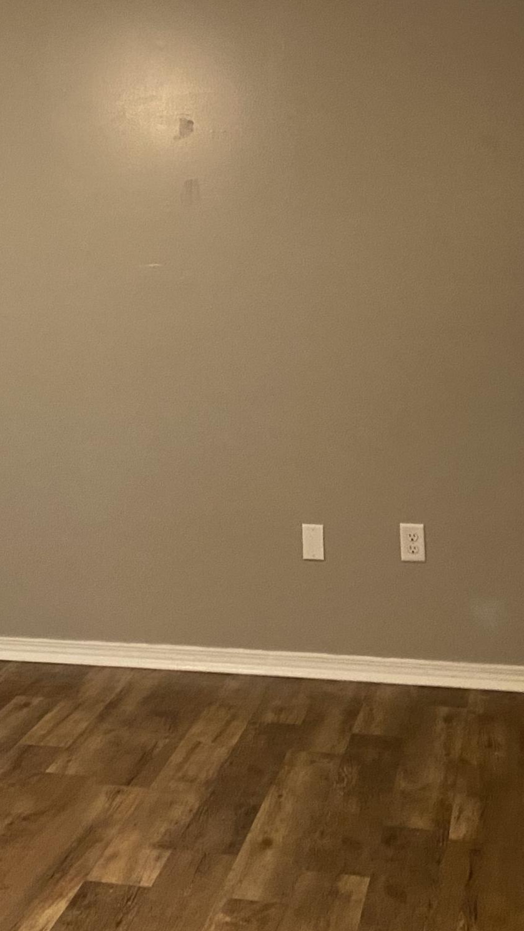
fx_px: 1408
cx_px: 106
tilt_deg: +0.4
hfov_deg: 20.8
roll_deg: +1.8
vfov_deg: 36.0
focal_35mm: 57
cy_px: 270
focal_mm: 4.25
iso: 400
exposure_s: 1/60
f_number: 1.8
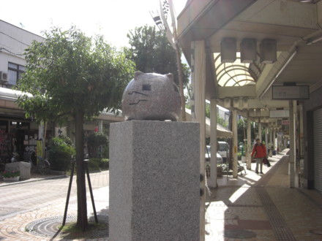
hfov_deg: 49.0
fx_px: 353
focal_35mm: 38
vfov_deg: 37.7
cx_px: 161
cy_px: 120
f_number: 4
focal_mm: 7.9
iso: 80
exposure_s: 1/500
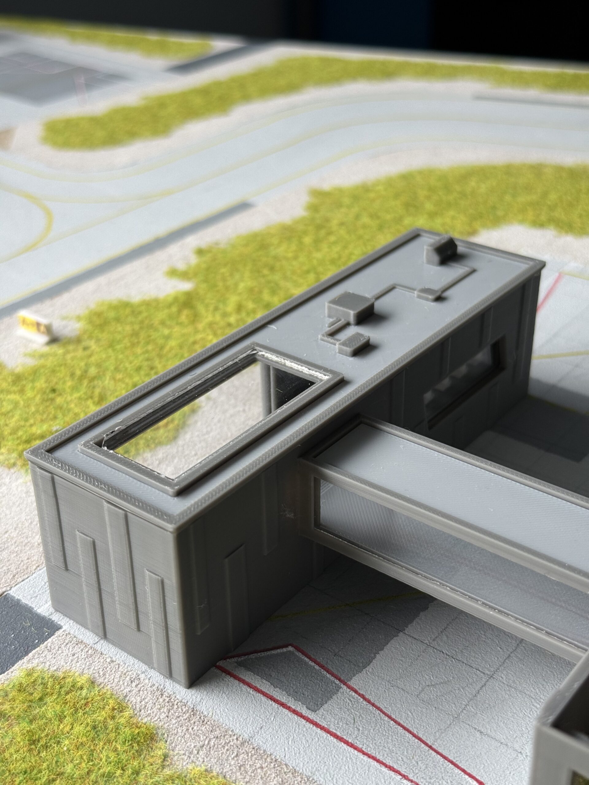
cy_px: 392
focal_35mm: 48
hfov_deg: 30.3
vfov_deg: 39.7
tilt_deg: -30.3
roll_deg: +0.9
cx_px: 294
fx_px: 1089
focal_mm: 6.76
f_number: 1.78
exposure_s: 1/121
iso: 64
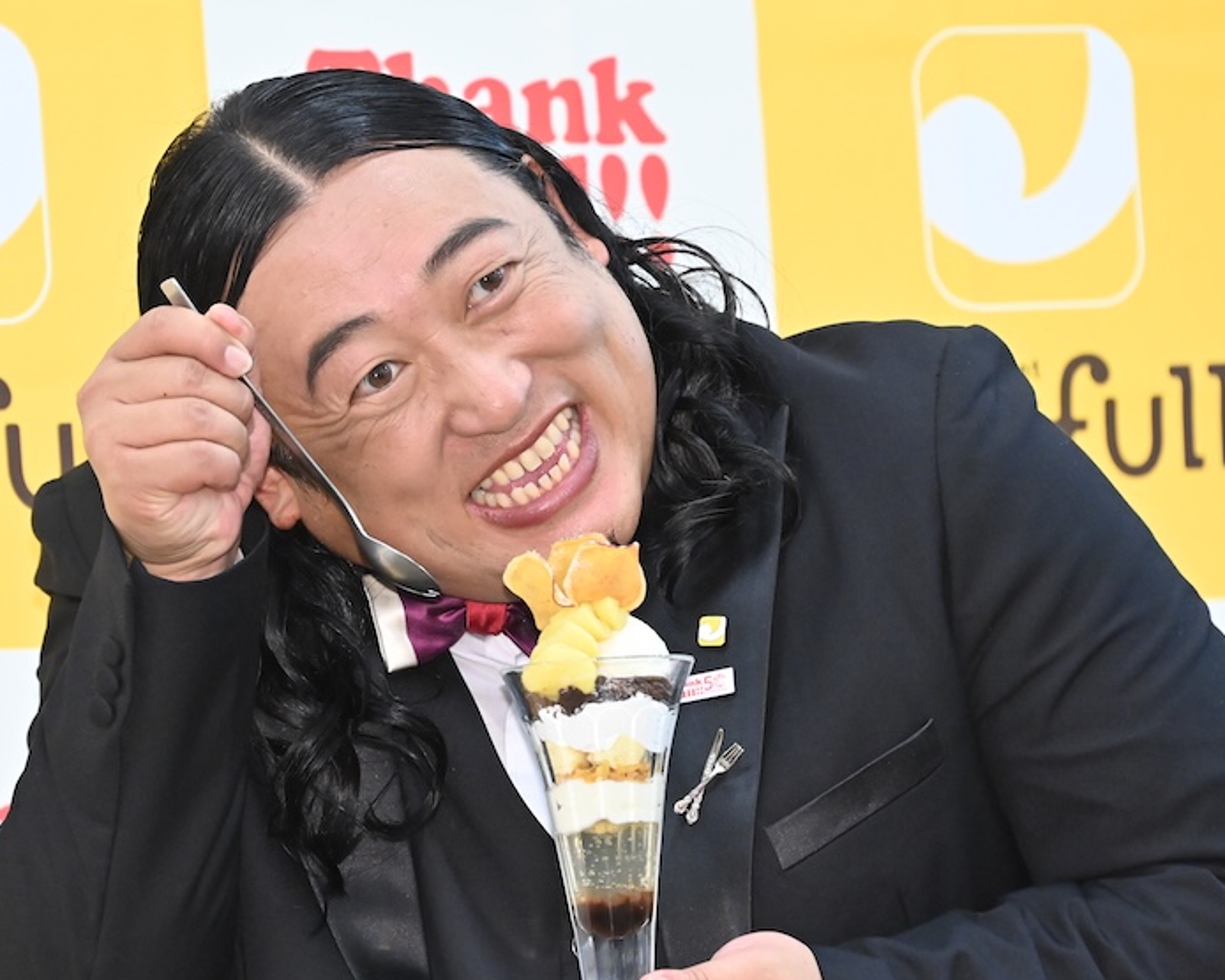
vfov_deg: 4.6
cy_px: 554
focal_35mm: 338
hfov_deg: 5.7
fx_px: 12253
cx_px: 500
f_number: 7.1
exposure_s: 1/160
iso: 6400
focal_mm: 250
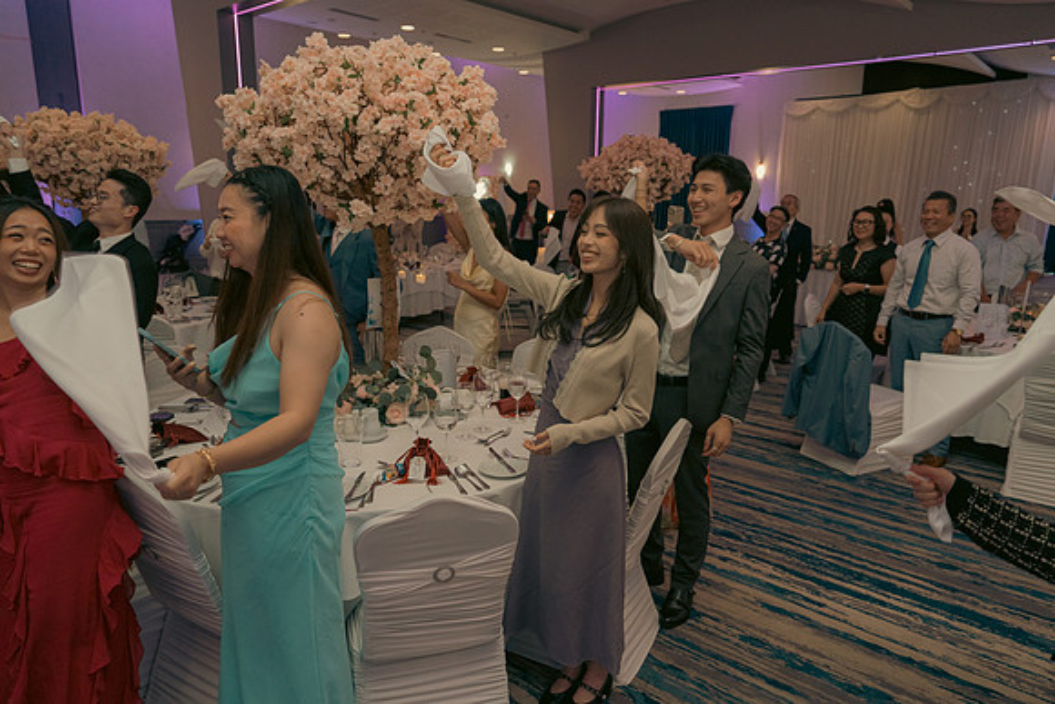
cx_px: 528
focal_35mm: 24
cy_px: 352
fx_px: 703
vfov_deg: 53.2
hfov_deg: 73.7
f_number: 3.5
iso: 2500
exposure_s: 1/160
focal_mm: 24
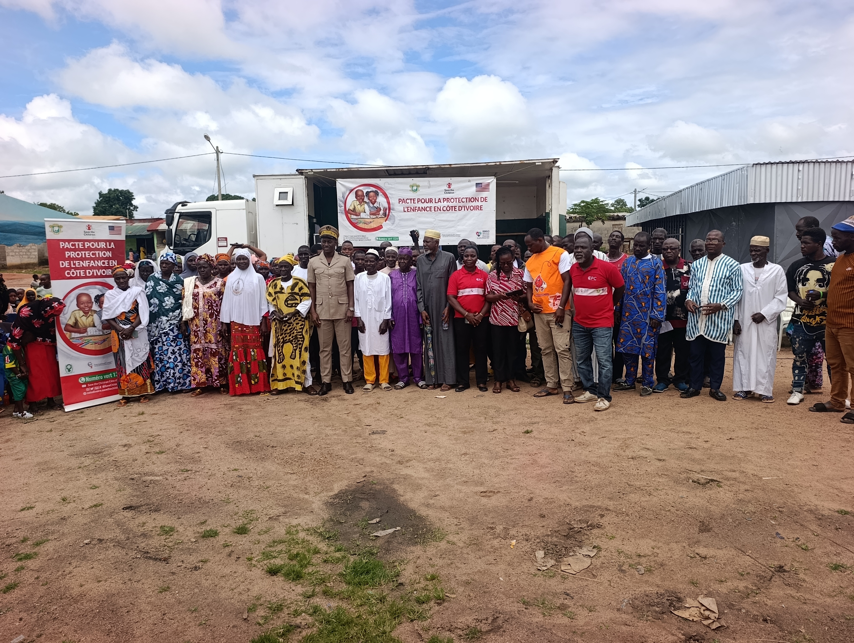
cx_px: 427
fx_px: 568
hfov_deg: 73.8
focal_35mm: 23
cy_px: 322
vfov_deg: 59.0
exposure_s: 1/568
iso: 50
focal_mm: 6.11
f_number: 1.65
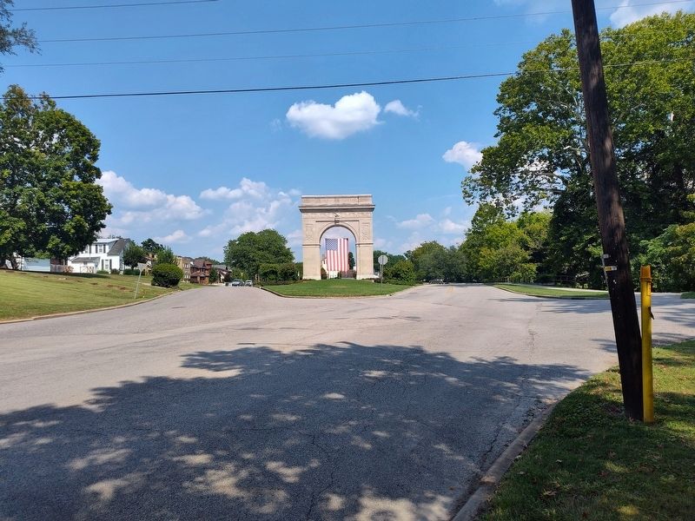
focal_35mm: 23
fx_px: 462
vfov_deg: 58.9
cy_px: 260
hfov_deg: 73.9
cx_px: 348
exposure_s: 1/1486
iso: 100
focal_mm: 5.56
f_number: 1.8
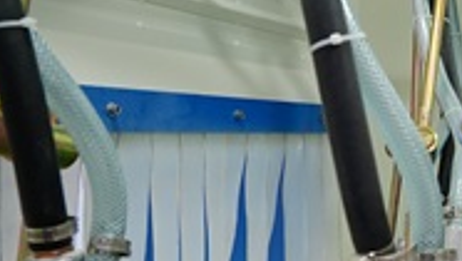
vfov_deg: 16.8
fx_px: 883
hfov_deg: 23.5
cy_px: 135
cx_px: 693
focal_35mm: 72
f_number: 8
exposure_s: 1/30
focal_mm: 16
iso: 250
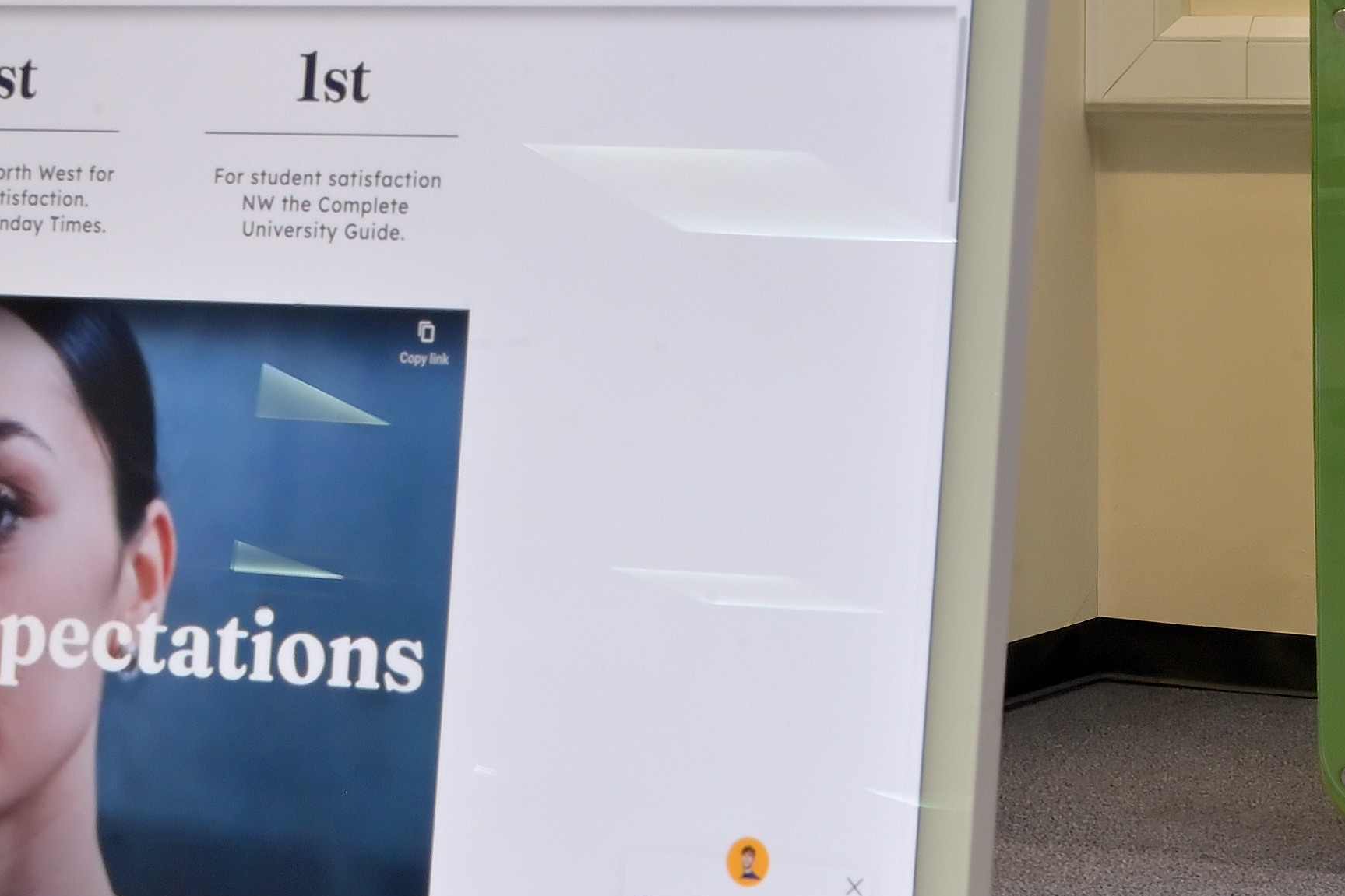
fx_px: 4819
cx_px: 1282
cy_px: 534
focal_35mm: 129
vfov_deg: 10.6
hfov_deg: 15.6
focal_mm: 40
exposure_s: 1
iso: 160
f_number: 22
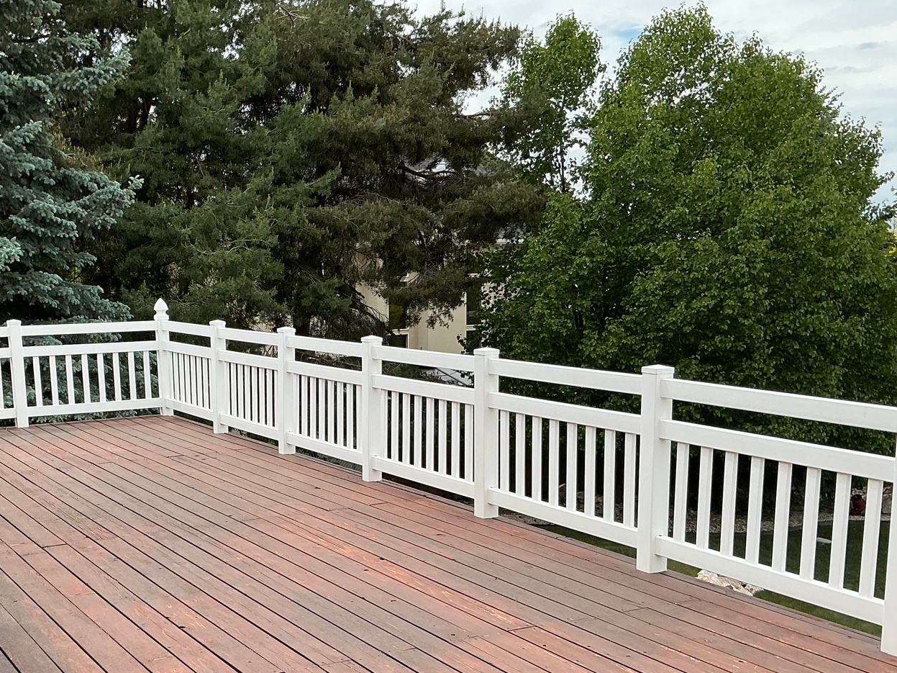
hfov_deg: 40.8
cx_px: 304
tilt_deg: -9.3
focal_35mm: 46
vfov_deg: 31.3
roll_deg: +1.8
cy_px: 443
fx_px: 1192
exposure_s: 1/1412
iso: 25
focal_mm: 3
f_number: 1.8
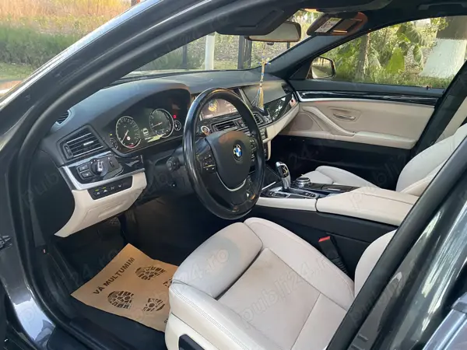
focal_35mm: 26
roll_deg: -4.3
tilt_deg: -25.0
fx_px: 351
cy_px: 175
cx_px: 234
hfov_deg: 67.3
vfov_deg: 53.1
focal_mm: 4.25
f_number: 1.8
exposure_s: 1/47
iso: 400
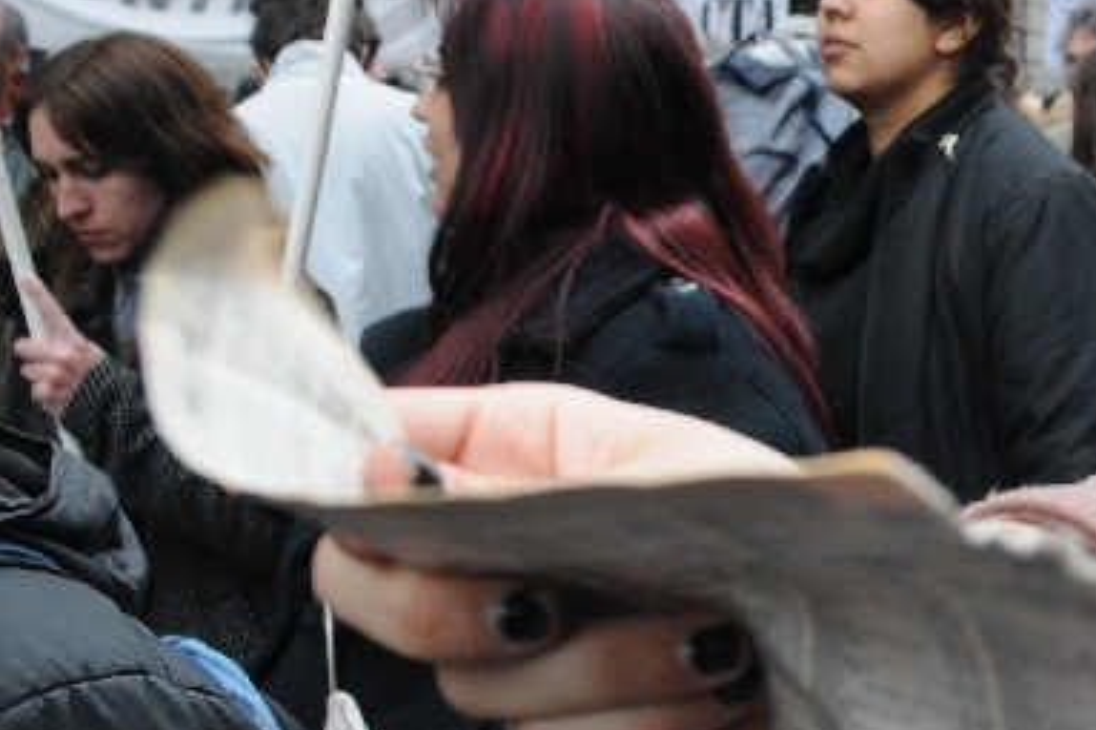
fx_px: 3986
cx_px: 1313
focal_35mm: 131
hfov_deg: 15.1
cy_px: 404
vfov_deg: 10.5
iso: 320
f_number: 6.3
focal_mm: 34
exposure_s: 1/125
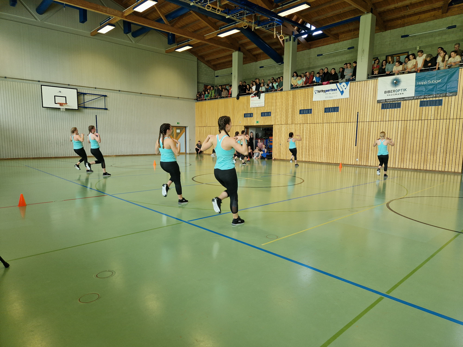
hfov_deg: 73.9
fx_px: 308
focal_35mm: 23
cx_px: 232
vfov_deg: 58.9
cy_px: 174
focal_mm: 5.4
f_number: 1.8
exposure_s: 1/100
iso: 64
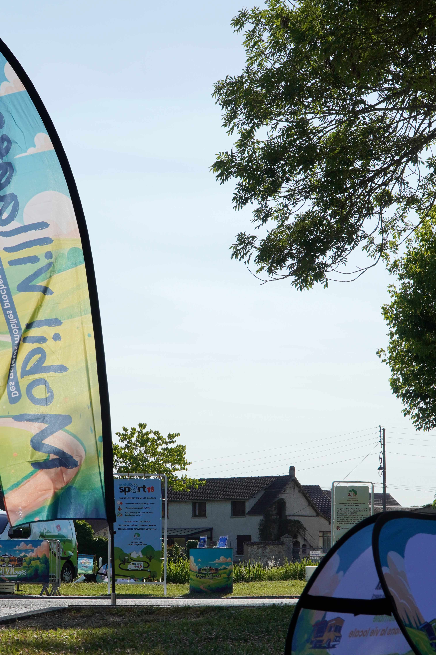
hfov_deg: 15.2
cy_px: 395
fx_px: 1629
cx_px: 175
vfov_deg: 22.7
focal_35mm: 90
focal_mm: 45
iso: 100
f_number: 8
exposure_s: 1/640
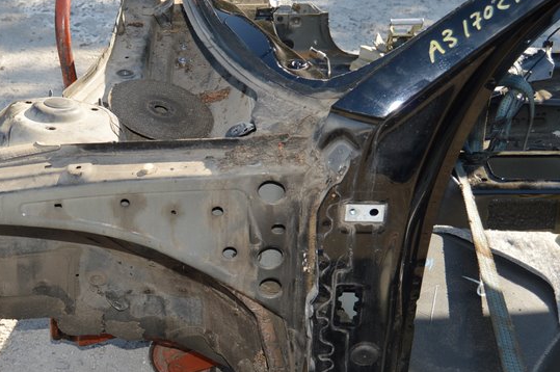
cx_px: 112
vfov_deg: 23.6
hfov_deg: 34.0
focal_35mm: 57
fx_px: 886
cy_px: 254
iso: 100
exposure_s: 1/200
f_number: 5
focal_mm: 20
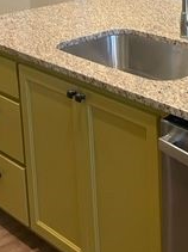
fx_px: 573
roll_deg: +0.5
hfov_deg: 17.3
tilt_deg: -10.5
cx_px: 257
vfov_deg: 23.3
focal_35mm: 79
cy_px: -21
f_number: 1.6
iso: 100
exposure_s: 1/60
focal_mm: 4.2
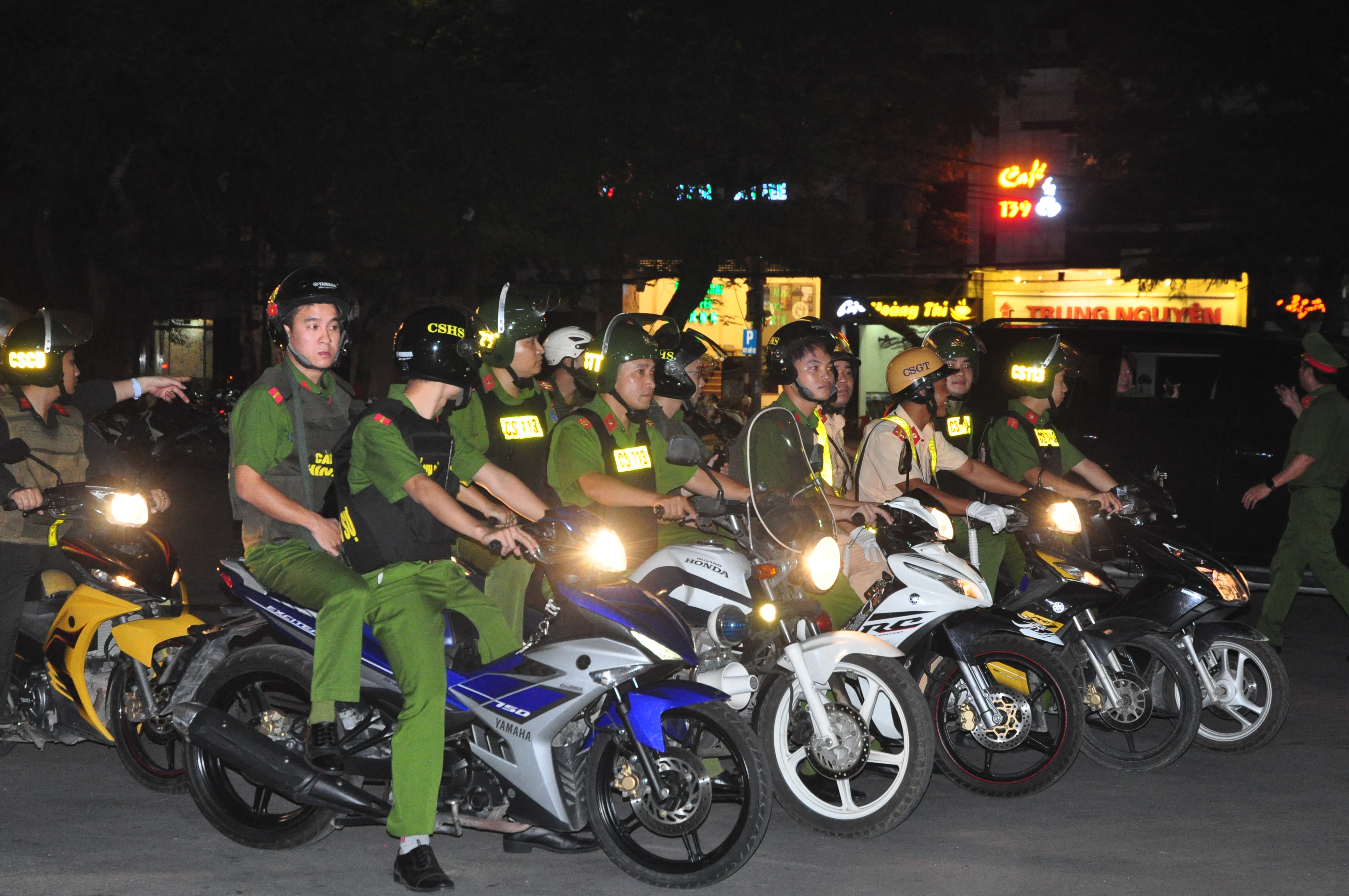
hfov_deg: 26.0
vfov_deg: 17.4
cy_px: 465
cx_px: 698
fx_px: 2919
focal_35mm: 78
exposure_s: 1/60
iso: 1600
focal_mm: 48
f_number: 4.5
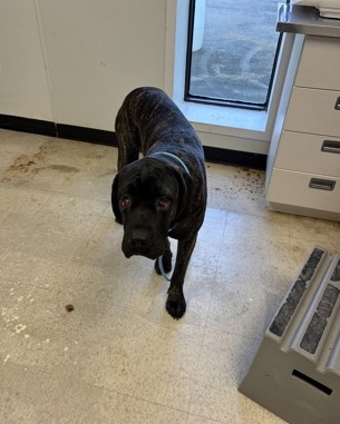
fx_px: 352
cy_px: 215
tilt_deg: -39.3
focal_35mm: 28
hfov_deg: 51.5
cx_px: 167
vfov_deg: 62.2
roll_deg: -0.8
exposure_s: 1/120
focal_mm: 5.96
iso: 80
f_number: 1.6
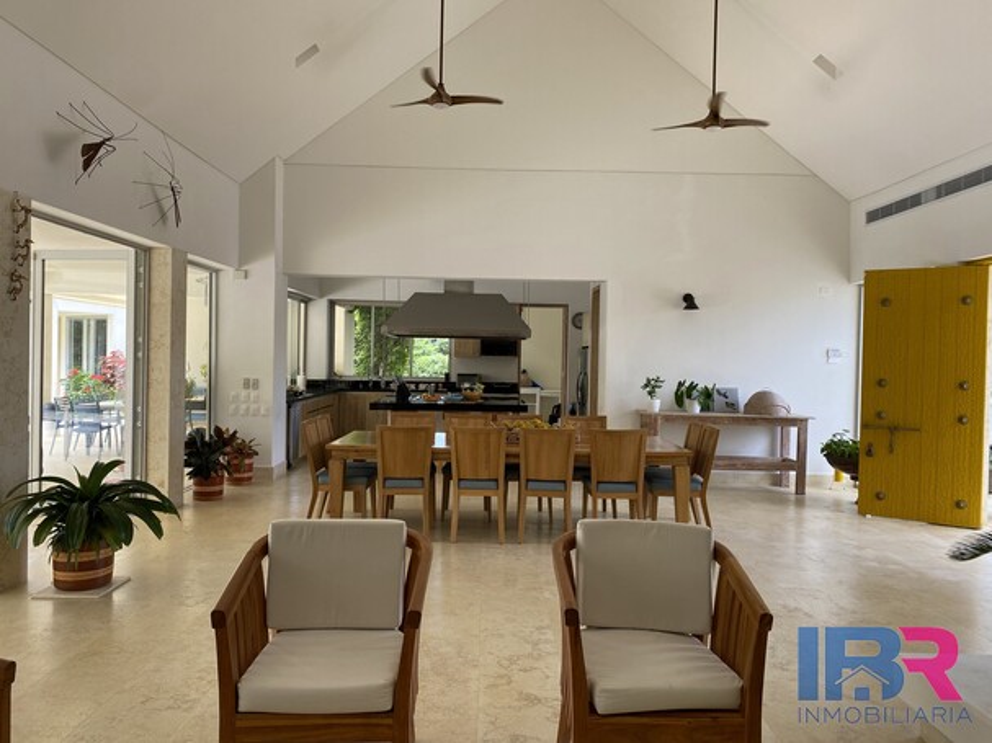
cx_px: 496
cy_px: 372
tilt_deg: +0.0
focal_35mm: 26
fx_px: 745
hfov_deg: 67.3
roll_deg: +0.1
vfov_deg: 53.0
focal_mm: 4.25
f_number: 1.8
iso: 32
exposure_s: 1/135
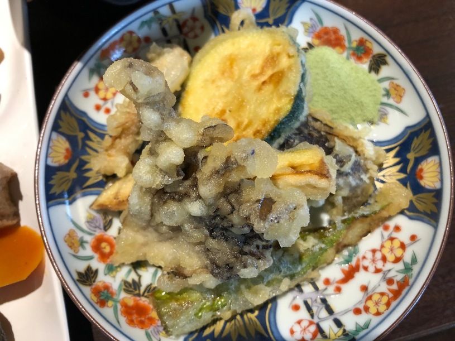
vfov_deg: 49.7
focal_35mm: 28
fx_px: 368
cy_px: 170
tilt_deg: -74.9
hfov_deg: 63.5
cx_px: 228
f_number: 1.8
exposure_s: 1/25
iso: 32
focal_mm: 4
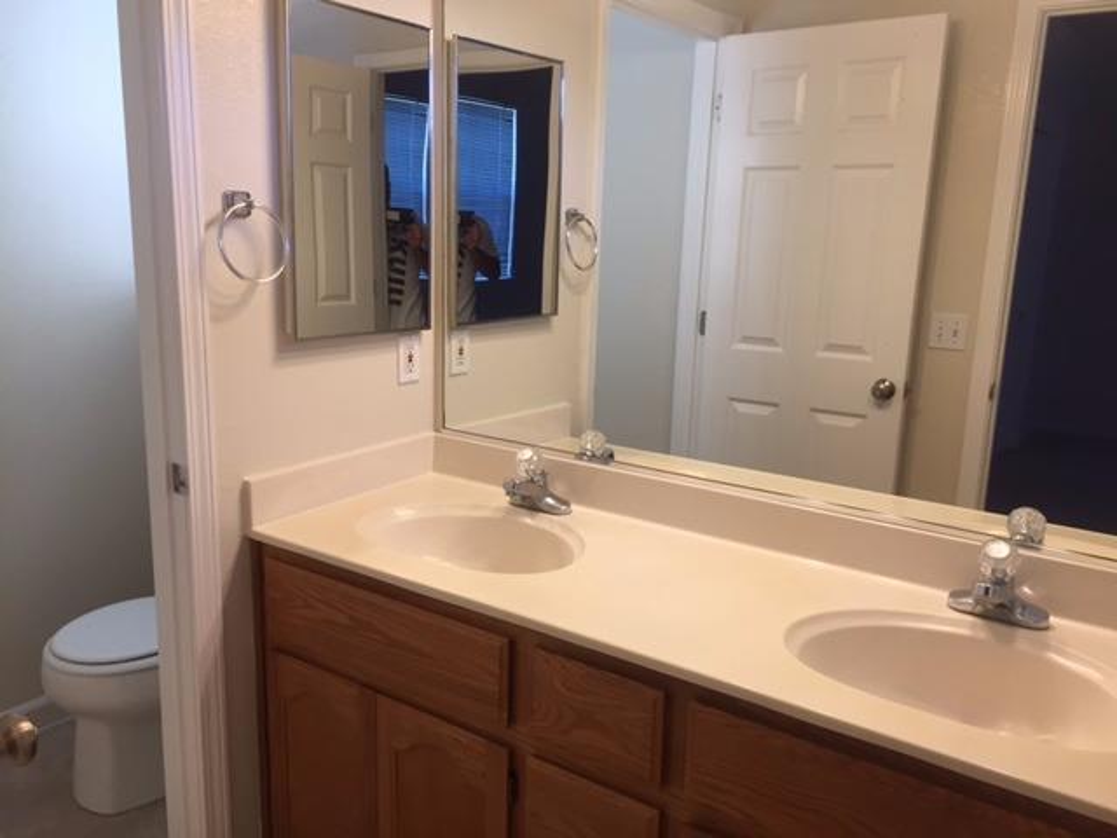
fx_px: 936
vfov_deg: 48.2
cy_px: 419
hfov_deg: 61.7
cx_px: 558
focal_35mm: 29
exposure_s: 1/40
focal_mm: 4.15
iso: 32
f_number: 2.2
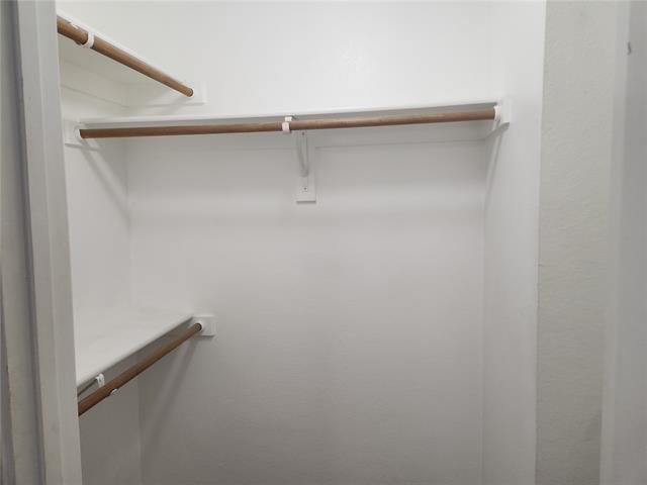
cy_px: 242
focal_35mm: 23
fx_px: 430
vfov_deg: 58.9
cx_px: 324
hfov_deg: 73.9
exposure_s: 1/60
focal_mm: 5.4
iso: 64
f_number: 1.8
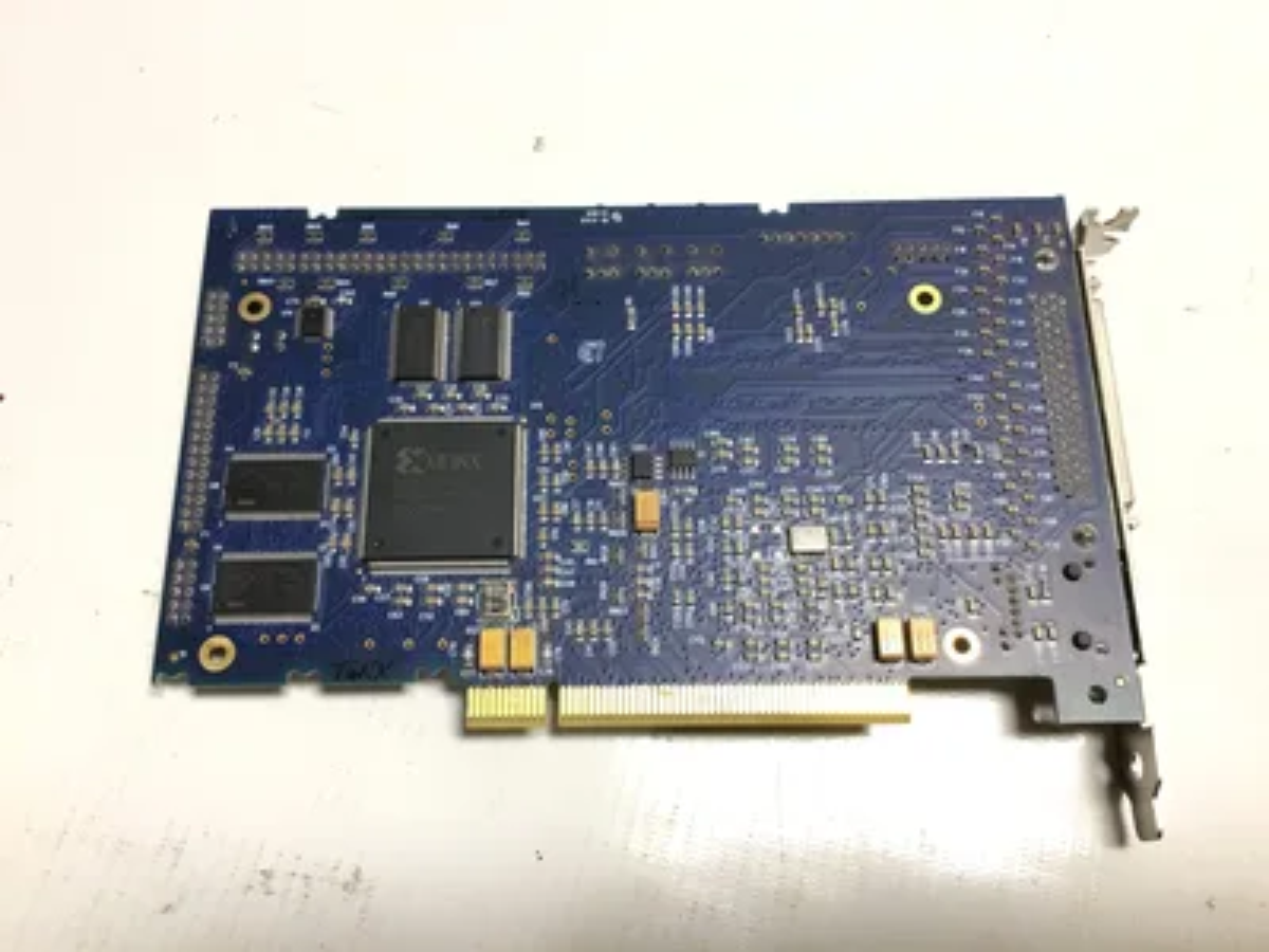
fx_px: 1136
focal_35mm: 31
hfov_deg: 58.4
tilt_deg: -70.9
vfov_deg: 45.4
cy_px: 476
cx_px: 634
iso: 40
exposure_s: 1/120
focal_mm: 3.3
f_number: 2.4
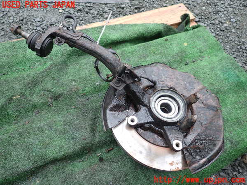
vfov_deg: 54.9
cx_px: 124
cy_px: 92
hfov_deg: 69.4
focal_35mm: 25
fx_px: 178
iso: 100
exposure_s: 1/100
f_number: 2
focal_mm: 4.5
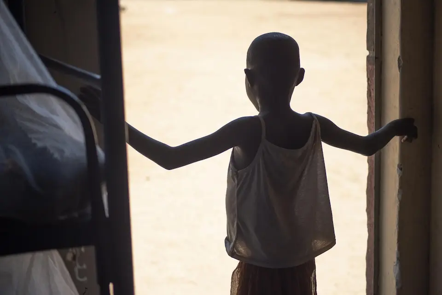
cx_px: 221
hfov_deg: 28.8
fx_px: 860
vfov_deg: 19.5
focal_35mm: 70
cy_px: 148
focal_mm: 70
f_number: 4
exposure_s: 1/1600
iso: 400
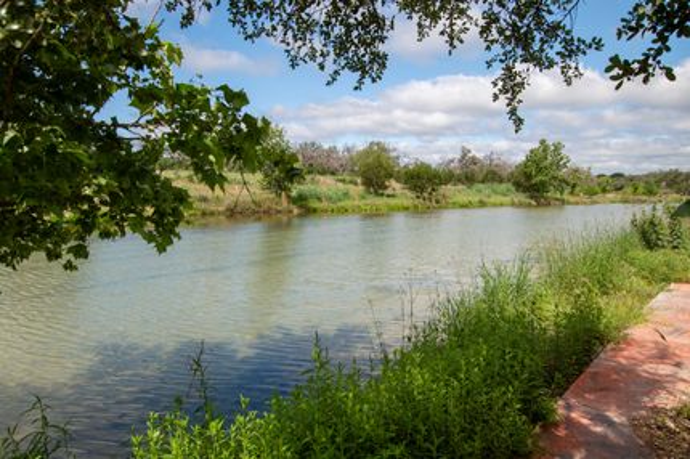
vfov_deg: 56.1
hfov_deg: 77.4
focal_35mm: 22
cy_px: 230
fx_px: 431
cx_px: 345
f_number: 7.1
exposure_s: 1/200
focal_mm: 15
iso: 100
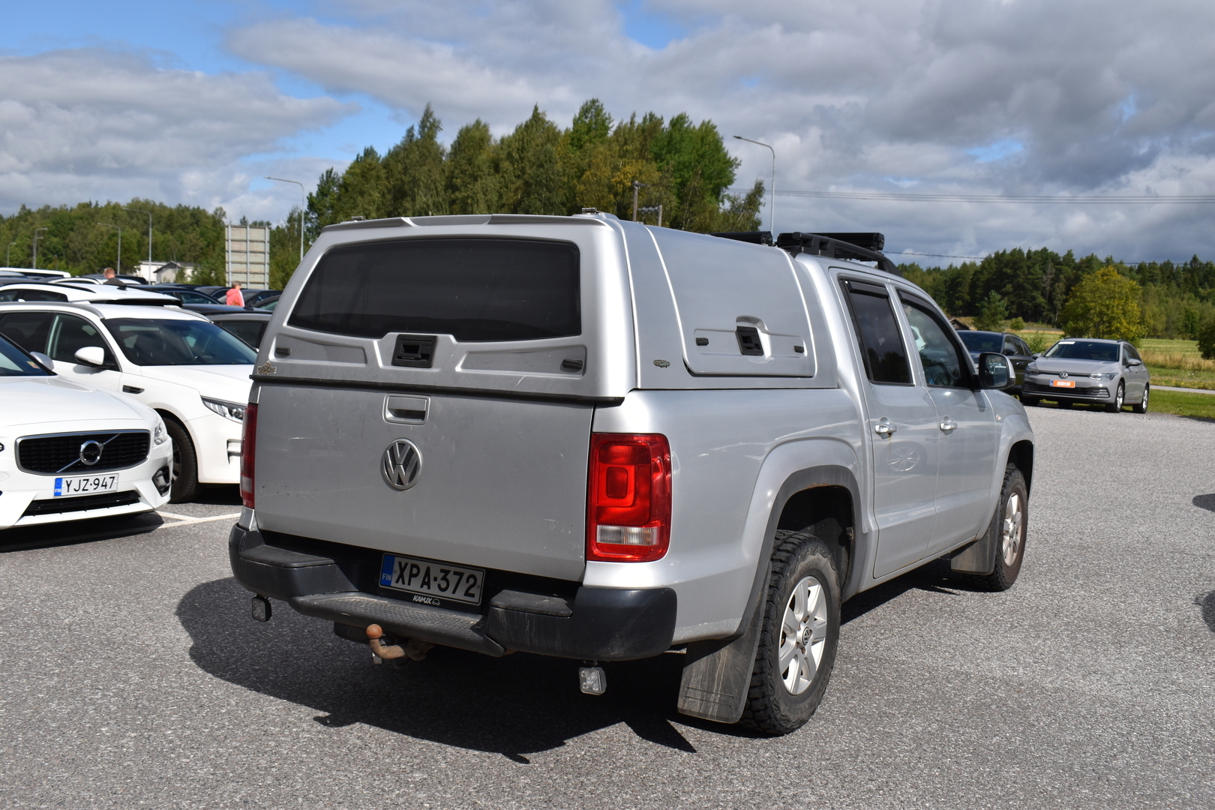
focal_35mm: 36
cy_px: 405
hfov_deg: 53.1
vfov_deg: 36.9
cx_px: 608
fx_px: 1215
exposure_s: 1/1000
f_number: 9.5
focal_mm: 24
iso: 200
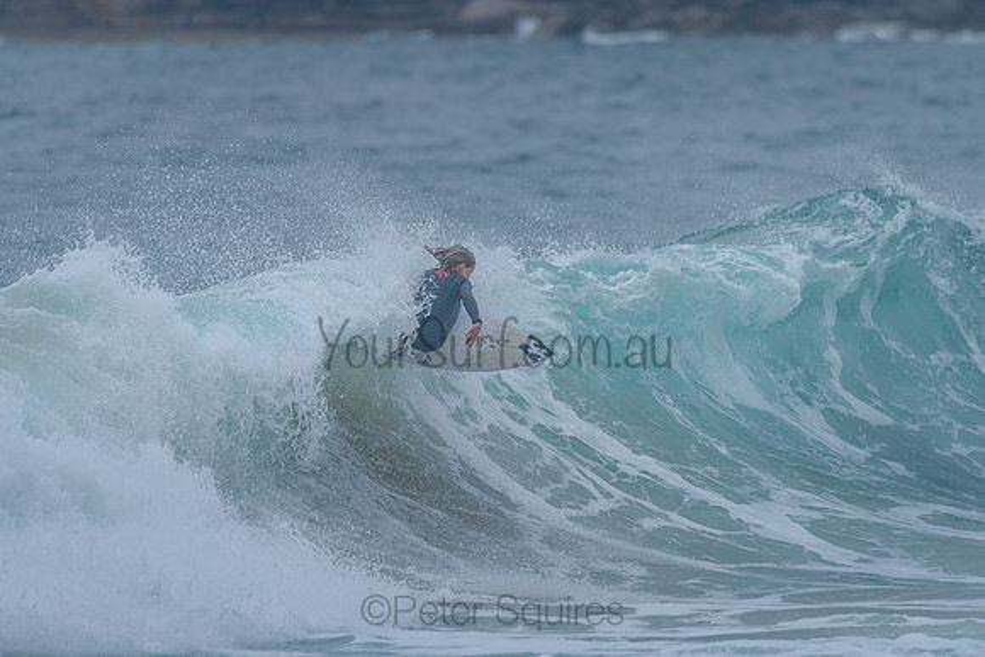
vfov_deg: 2.2
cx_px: 494
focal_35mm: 613
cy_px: 255
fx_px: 16769
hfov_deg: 3.4
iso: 400
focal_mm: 500
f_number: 5.6
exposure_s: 1/1250
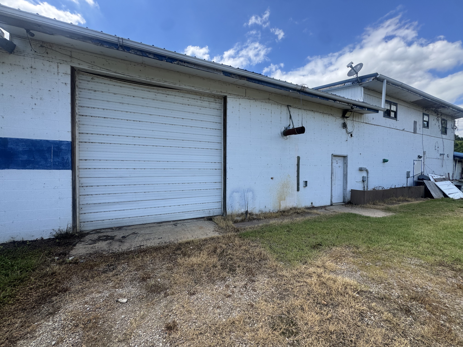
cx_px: 232
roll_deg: -0.4
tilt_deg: +0.1
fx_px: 187
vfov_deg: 85.7
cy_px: 174
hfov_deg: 102.1
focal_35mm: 14
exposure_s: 1/812
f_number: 2.2
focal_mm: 2.22
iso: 50
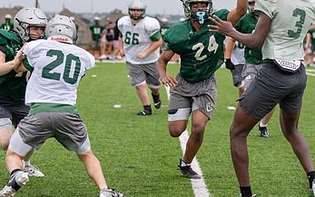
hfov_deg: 14.5
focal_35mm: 143
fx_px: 1228
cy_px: 57
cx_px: 268
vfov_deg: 9.2
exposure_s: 1/3200
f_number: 2.8
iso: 200
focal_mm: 70
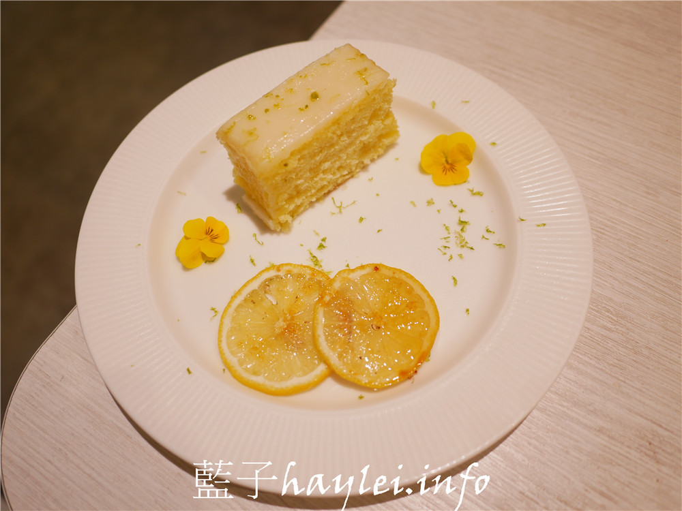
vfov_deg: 46.8
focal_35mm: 30
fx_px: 591
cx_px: 341
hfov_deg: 60.0
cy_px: 256
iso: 200
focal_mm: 15
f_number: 1.7
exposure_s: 1/100
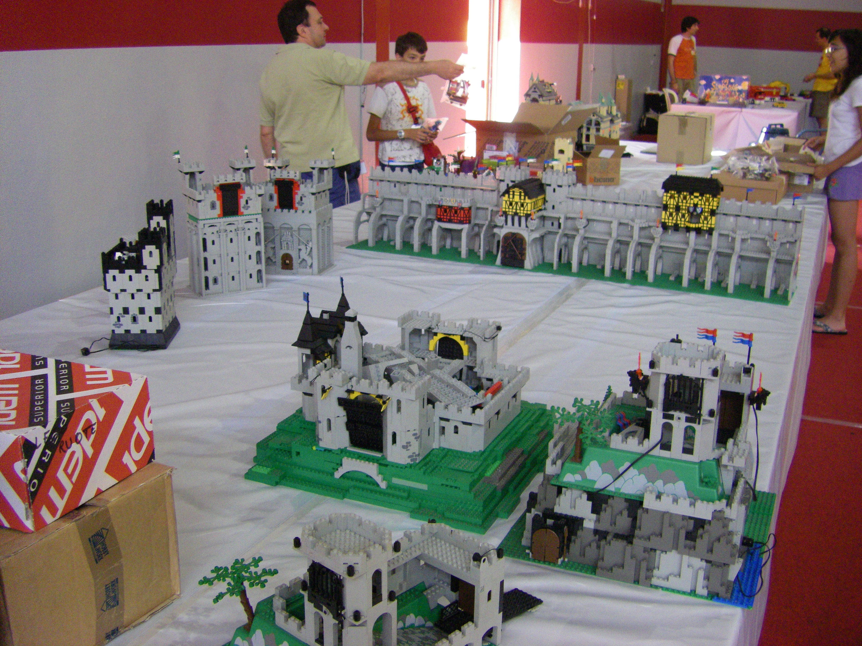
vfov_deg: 37.7
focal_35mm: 38
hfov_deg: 49.0
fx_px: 946
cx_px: 431
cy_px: 323
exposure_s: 1/50
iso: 500
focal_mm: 6.3
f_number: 3.5
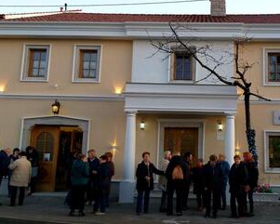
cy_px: 80
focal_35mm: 38
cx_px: 192
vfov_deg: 38.8
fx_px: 315
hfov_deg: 47.0
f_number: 1.7
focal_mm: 3.93
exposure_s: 1/100
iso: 64
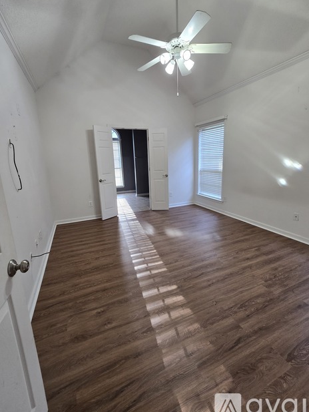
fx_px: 167
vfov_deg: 102.0
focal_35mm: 14
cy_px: 198
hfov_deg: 85.7
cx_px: 156
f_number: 2.2
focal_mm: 2.2
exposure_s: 1/60
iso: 160
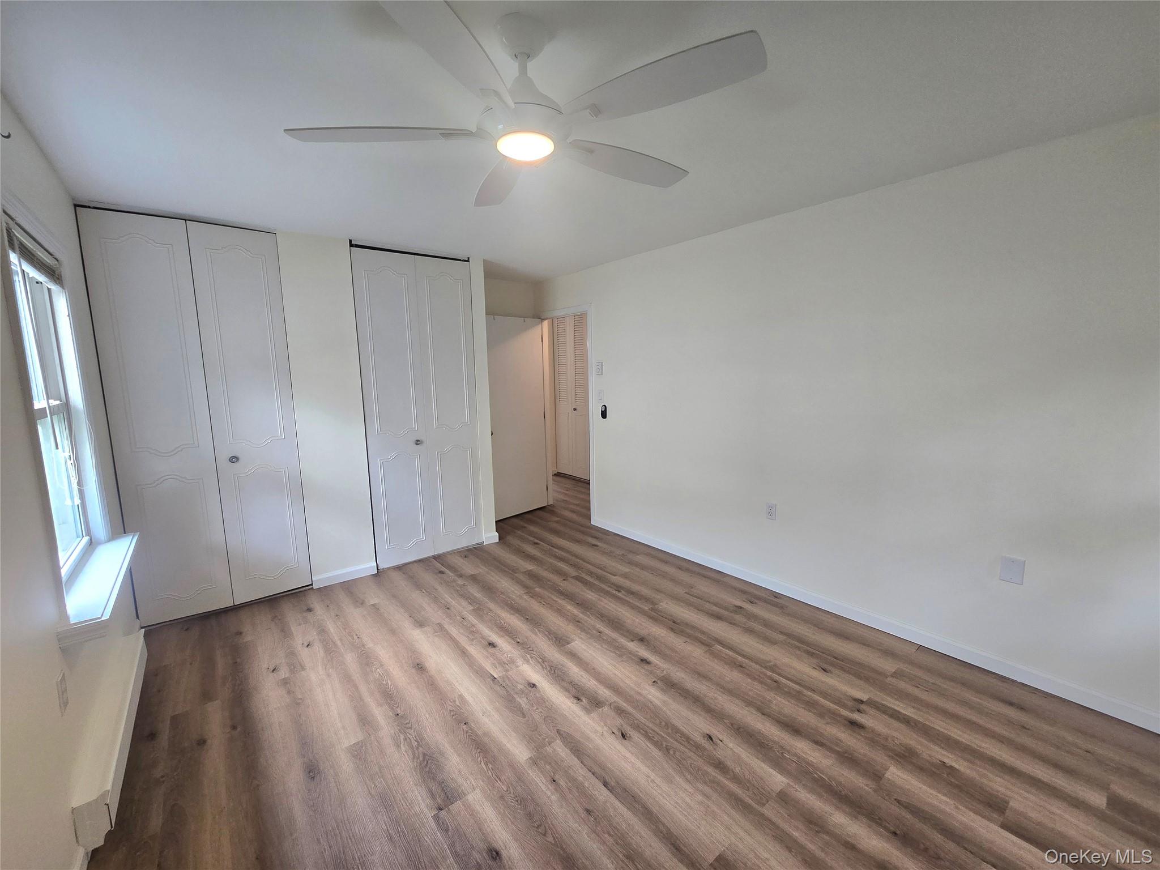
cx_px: 580
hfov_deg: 106.2
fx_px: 436
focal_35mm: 13
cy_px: 435
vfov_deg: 89.9
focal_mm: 2.2
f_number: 2.2
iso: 160
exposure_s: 1/60.2
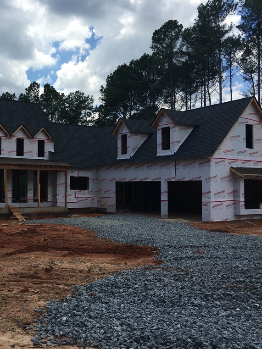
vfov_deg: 47.9
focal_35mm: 39
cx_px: 57
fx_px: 393
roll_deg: -1.0
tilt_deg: +2.1
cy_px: 174
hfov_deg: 35.8
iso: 25
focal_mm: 4.15
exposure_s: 1/1508
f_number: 2.2
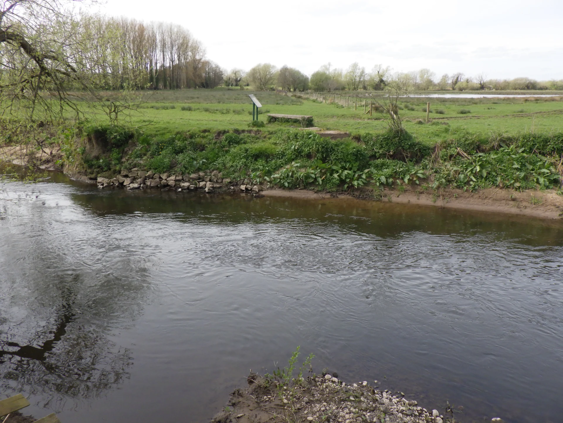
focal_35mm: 28
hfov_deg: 63.4
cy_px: 212
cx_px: 282
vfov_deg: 49.7
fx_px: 455
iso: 250
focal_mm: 5
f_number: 4.2
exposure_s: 1/640
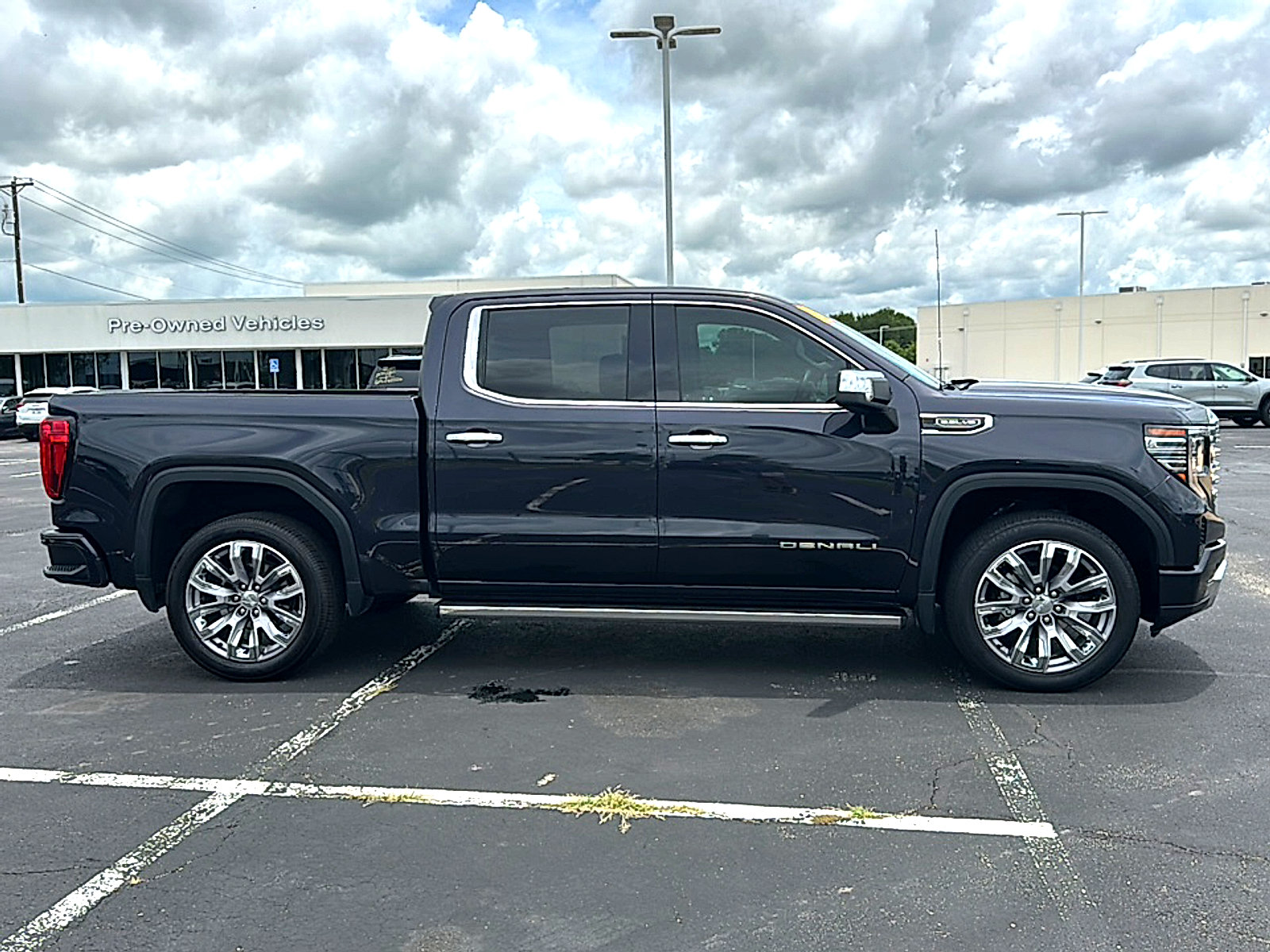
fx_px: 917
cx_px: 635
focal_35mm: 25
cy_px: 476
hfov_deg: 69.4
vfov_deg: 54.9
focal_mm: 6.86
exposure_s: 1/5051
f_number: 1.78
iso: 80
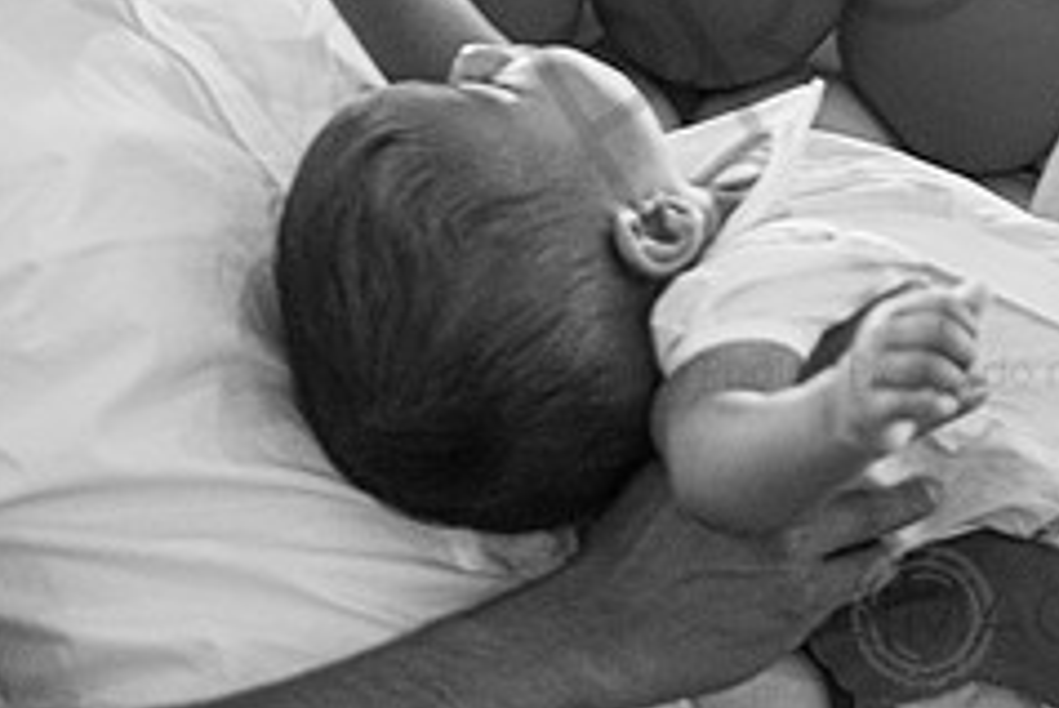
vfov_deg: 5.7
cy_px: 51
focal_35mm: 241
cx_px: 943
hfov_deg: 8.5
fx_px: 7093
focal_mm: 66
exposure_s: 1/60
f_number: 2.8
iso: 3200
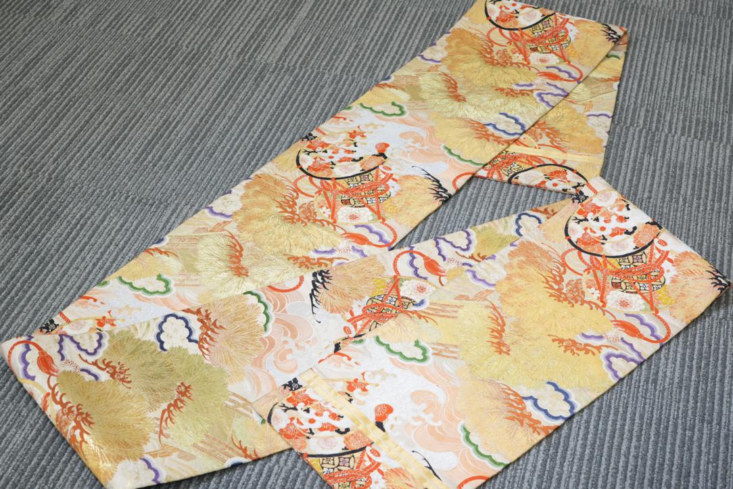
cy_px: 244
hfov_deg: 35.6
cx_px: 366
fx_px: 1140
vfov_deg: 24.2
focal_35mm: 56
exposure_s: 1/50
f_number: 9
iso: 2000
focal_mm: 56
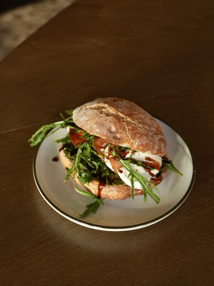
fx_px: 486
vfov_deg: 32.7
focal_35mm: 59
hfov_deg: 24.8
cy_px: 162
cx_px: 114
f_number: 4
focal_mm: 50
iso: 640
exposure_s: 1/200
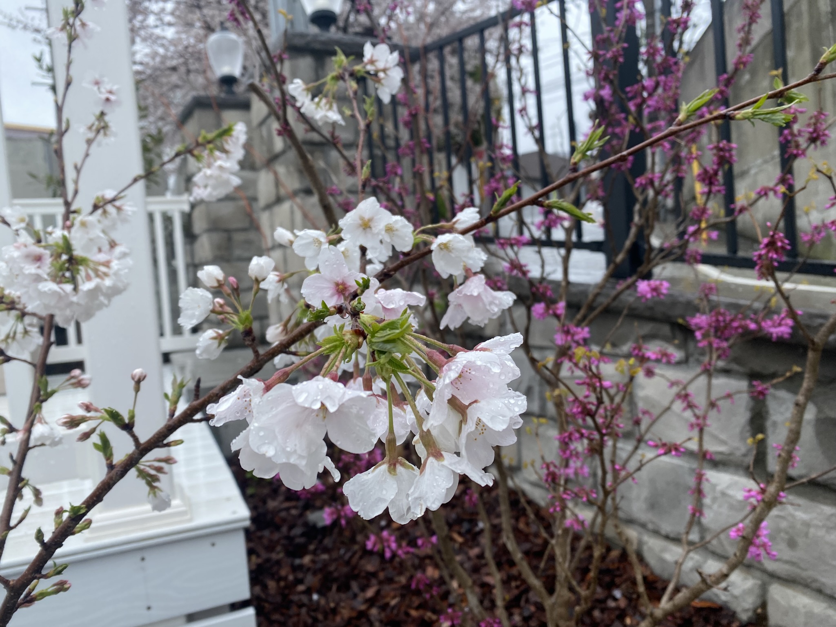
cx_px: 418
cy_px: 314
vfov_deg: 53.1
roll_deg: +4.2
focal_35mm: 26
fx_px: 628
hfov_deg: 67.3
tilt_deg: -4.2
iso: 32
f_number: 1.8
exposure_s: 1/877
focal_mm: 4.25
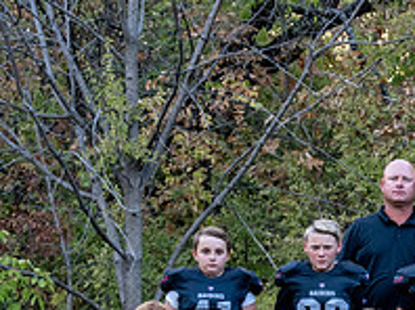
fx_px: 2754
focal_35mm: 230
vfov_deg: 6.4
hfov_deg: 8.5
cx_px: 575
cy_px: 364
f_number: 4.5
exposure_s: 1/320
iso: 1000
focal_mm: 70
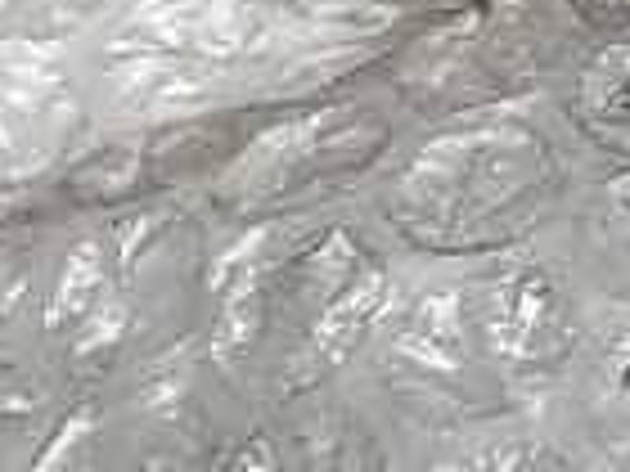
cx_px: 1184
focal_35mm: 128
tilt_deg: -40.4
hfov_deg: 13.6
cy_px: -247
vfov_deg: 11.1
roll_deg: -0.6
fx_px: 2330
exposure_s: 1/33
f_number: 1.8
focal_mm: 3.99
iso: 32
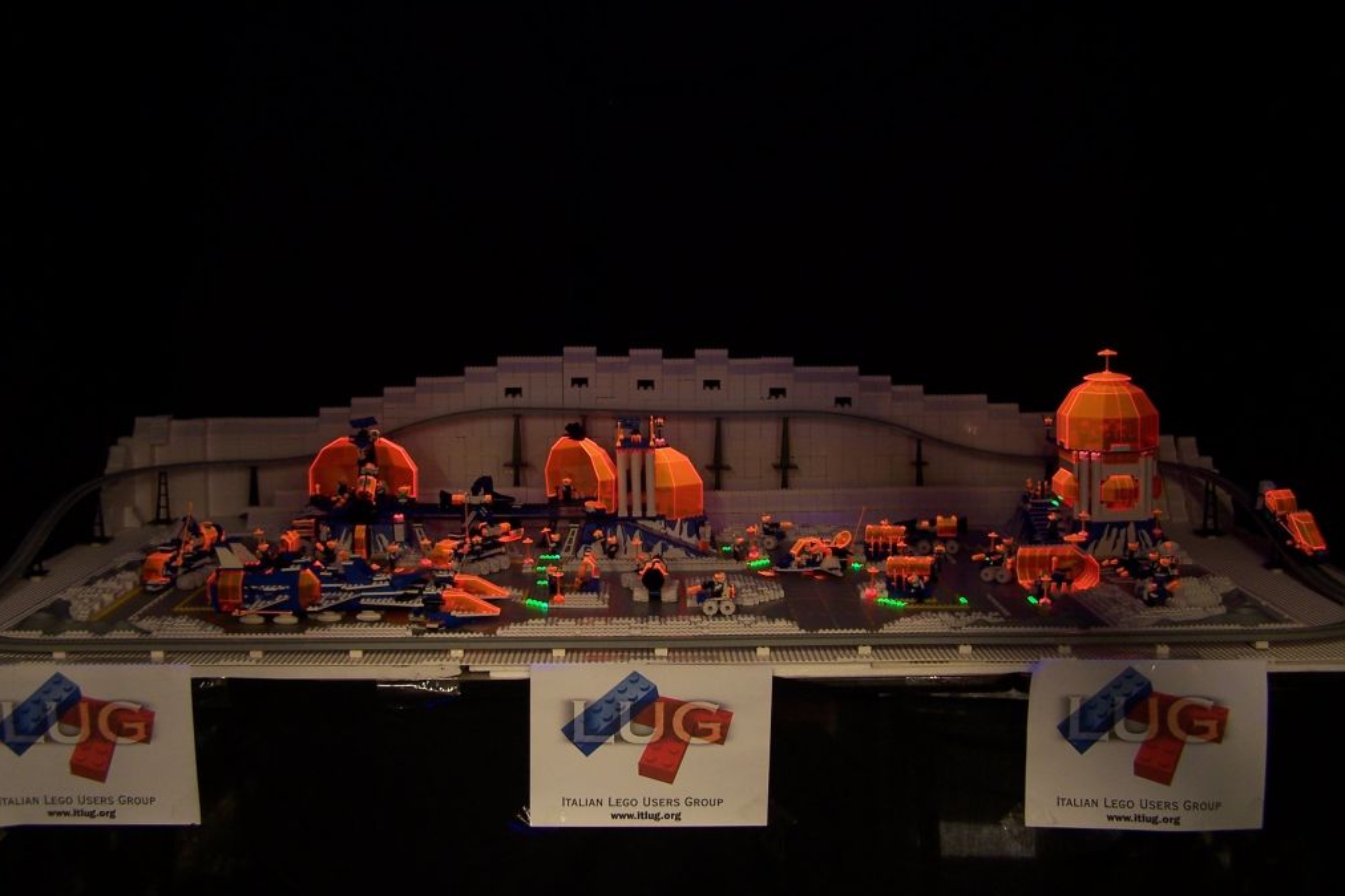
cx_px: 671
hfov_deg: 48.5
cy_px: 394
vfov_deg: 33.4
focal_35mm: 40
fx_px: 1495
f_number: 2.8
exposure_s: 1/2
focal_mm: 6.3
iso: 80
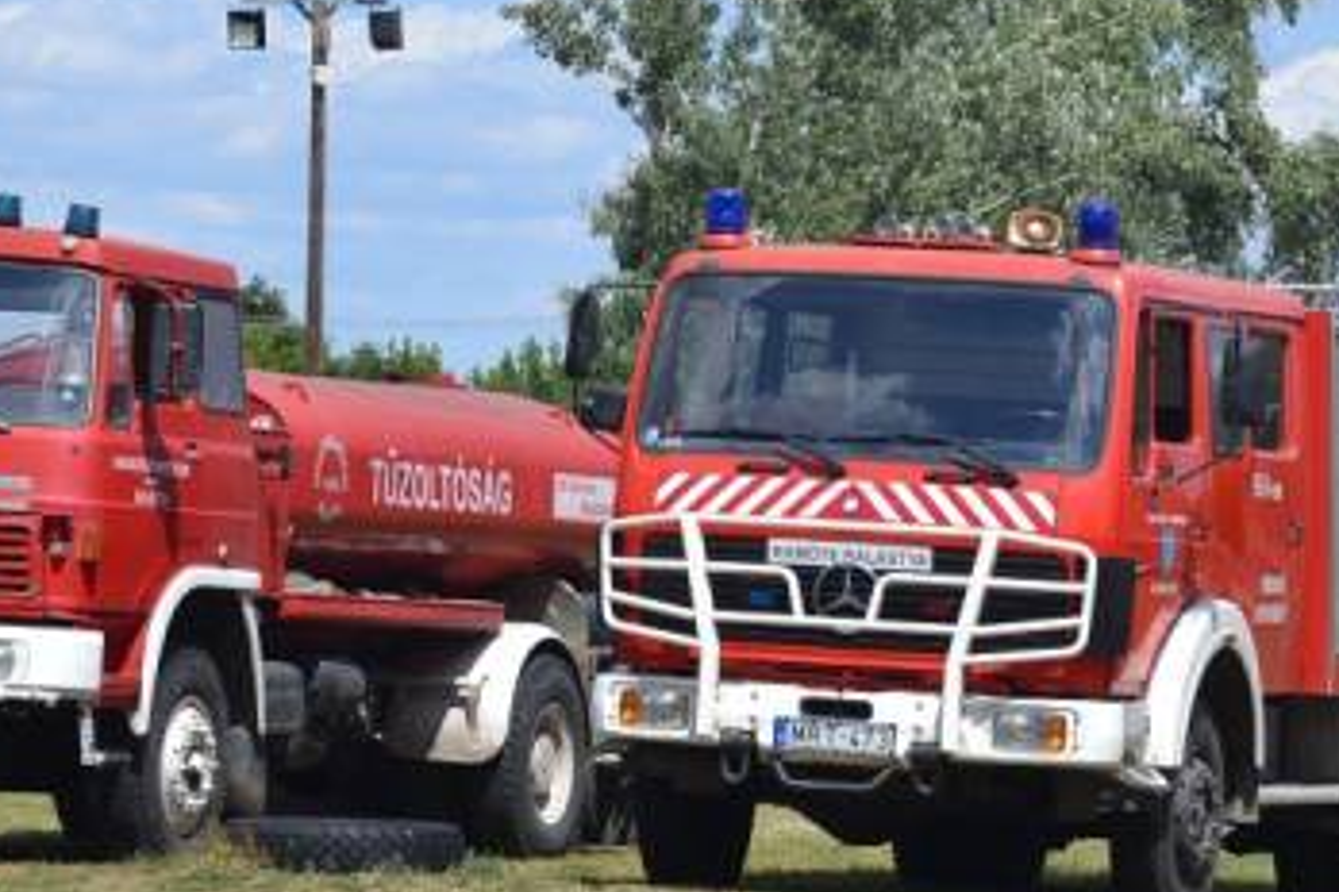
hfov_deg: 9.6
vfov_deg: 6.4
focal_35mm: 214
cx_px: 627
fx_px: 7959
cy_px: 536
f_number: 8
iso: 100
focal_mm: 62
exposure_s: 1/250
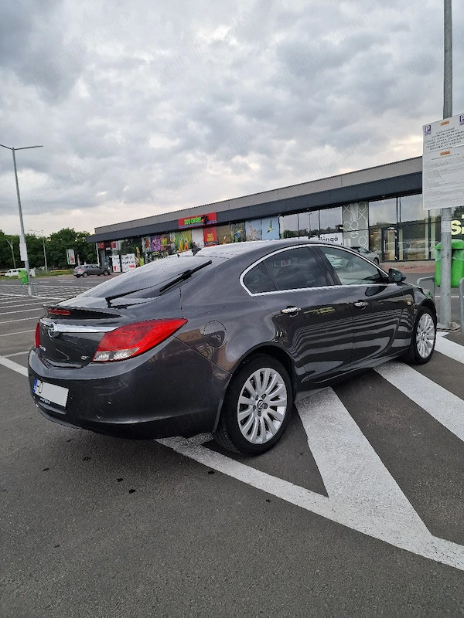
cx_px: 232
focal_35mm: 23
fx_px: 411
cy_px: 309
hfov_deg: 58.9
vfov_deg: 73.9
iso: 100
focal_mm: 6.4
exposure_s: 1/182
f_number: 1.8
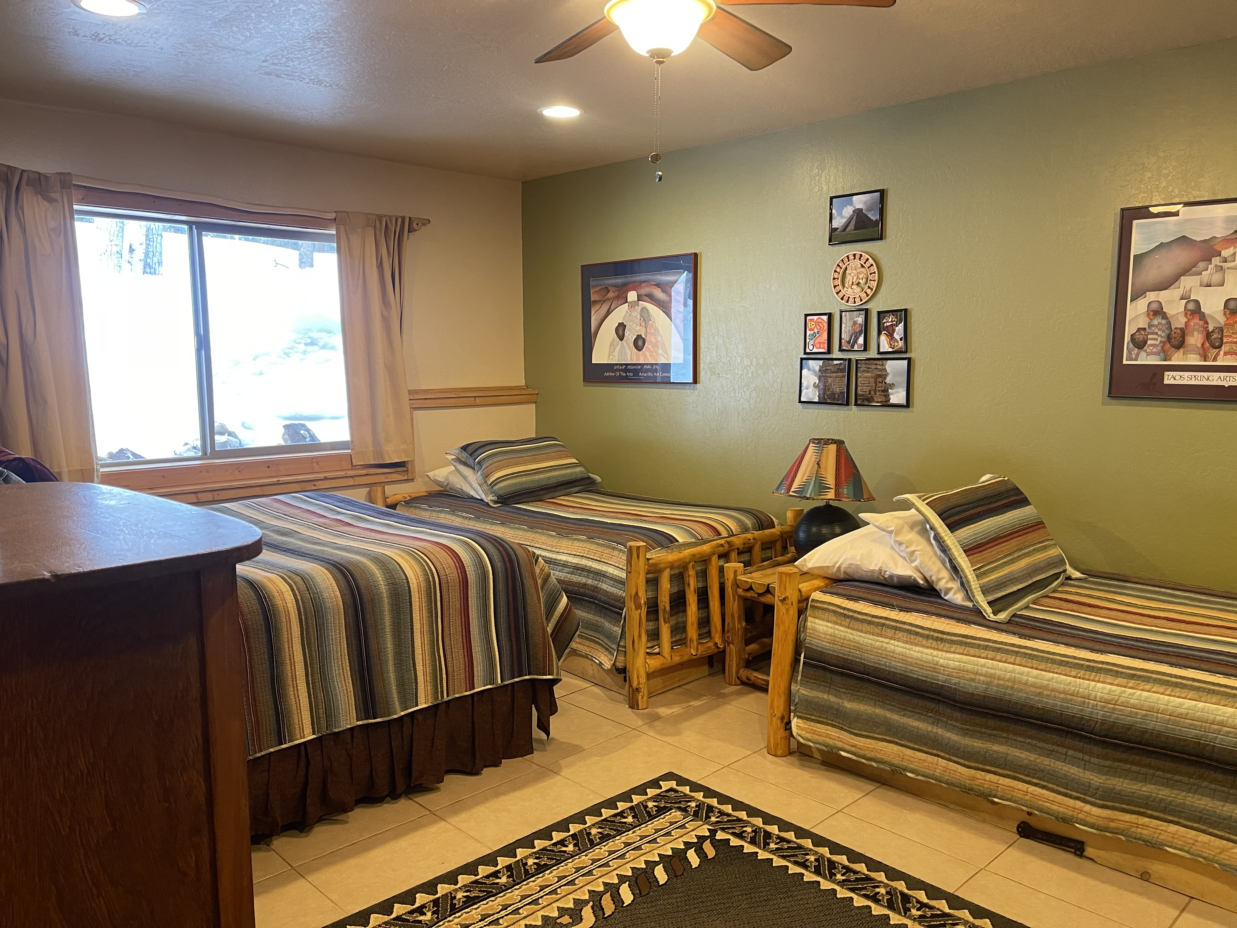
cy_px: 464
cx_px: 618
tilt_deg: -8.1
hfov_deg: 67.3
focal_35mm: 26
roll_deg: -0.4
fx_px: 929
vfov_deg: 53.1
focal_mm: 5.1
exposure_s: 1/60
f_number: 1.6
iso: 320
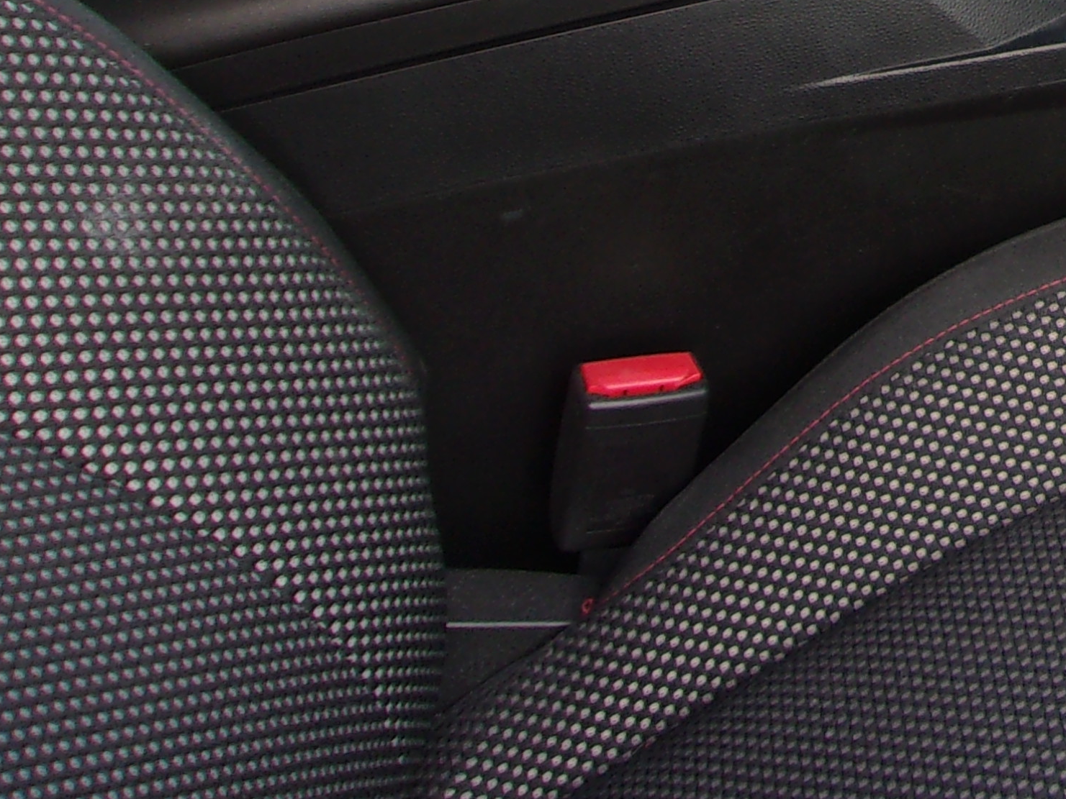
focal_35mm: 84
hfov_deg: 20.2
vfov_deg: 16.3
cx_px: 1581
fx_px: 2587
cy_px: -348
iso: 80
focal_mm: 4.9
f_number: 3
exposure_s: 1/105
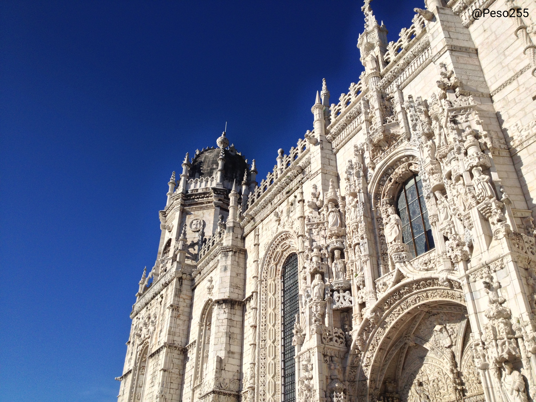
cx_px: 268
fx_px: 542
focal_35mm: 35
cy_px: 201
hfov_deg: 52.6
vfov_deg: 40.7
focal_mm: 4.28
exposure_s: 1/3690
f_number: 2.4
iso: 50
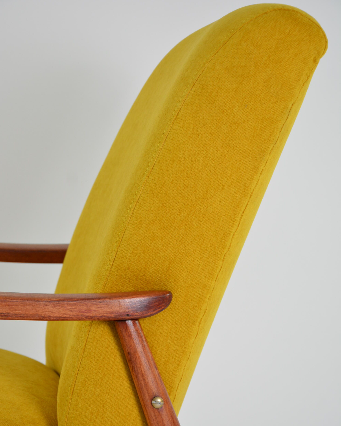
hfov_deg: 13.8
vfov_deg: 17.2
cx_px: 170
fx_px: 1413
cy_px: 239
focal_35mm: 112
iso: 720
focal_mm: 66
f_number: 5.6
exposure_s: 1/125
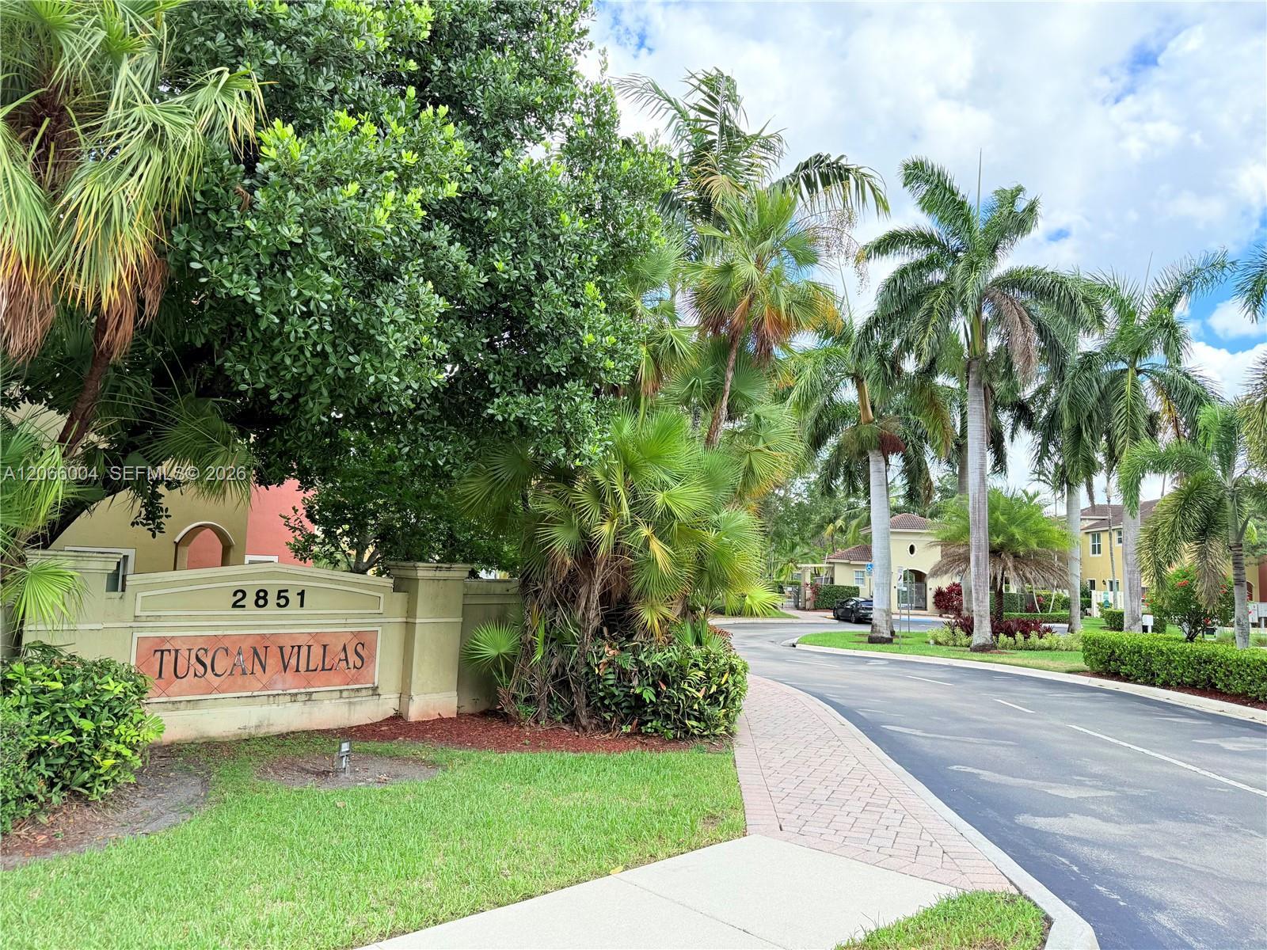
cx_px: 634
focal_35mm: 24
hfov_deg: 71.6
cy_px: 475
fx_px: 878
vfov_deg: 56.8
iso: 100
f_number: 1.78
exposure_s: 1/1385
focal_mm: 6.76
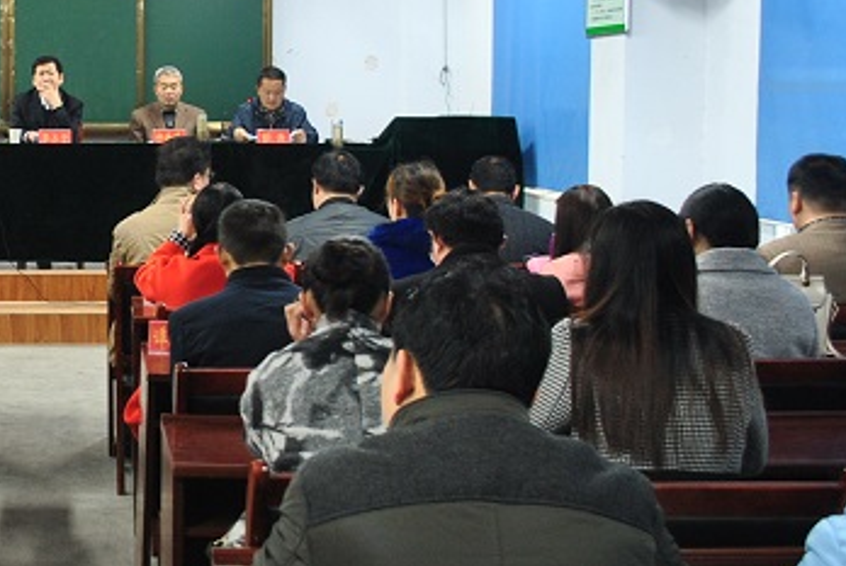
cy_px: 196
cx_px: 15
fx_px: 1459
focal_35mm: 62
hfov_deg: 30.3
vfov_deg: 21.9
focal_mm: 20
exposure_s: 1/8
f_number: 3.8
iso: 400
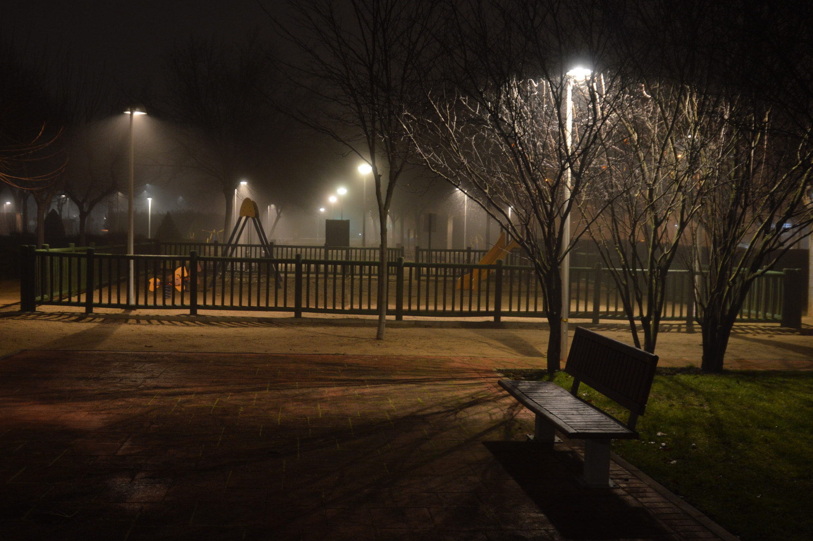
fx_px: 812
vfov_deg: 36.8
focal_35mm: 36
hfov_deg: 53.2
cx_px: 406
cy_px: 270
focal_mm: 24
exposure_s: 1/6
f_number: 3.5
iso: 400
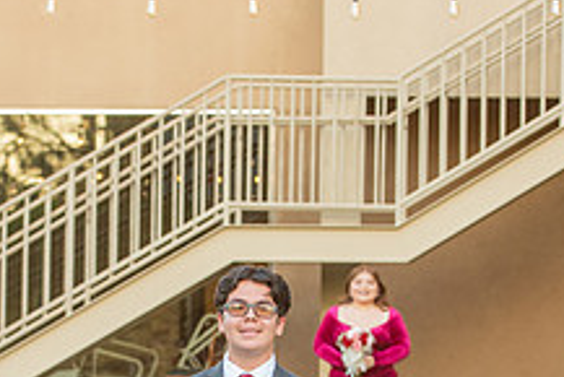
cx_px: 234
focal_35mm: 254
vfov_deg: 5.4
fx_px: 3982
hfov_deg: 8.1
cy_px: 467
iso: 800
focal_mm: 95
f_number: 4
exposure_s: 1/320
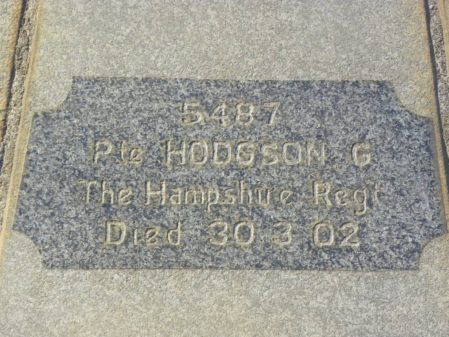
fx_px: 1336
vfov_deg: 14.4
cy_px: 168
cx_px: 224
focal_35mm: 103
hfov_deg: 19.1
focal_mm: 18.3
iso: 64
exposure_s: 1/100
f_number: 4
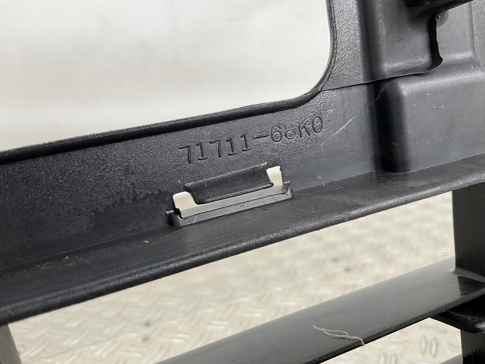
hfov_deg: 61.7
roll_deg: +7.9
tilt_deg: -11.8
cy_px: 182
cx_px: 242
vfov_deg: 48.2
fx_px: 406
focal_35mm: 29
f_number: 1.8
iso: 25
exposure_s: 1/100
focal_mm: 3
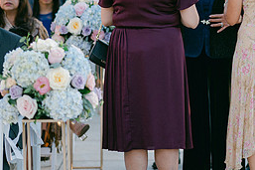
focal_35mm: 237
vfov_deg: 5.8
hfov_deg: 8.7
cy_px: -1
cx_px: 230
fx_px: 1678
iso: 800
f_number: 1.4
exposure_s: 1/8000
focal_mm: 105
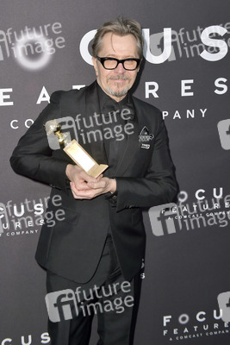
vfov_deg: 43.6
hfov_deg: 29.9
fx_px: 431
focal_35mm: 45
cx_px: 115
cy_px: 172
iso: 500
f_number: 6.3
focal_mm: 45
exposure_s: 1/320
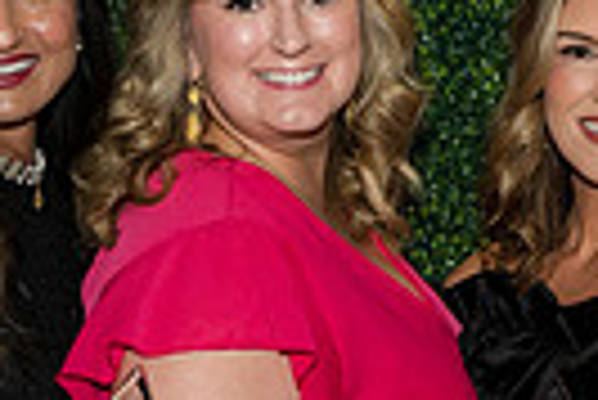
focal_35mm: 179
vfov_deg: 7.7
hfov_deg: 11.4
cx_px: 602
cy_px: 178
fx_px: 2977
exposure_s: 1/160
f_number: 5
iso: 500
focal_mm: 41
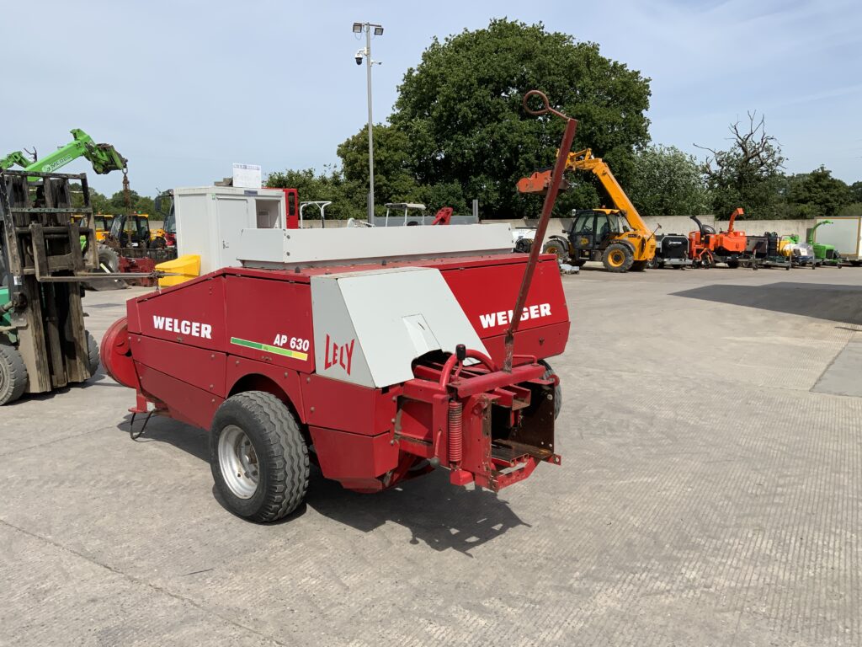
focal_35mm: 29
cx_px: 431
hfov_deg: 61.7
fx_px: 722
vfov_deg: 48.2
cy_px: 324
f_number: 1.8
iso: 20
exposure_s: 1/2801
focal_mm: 3
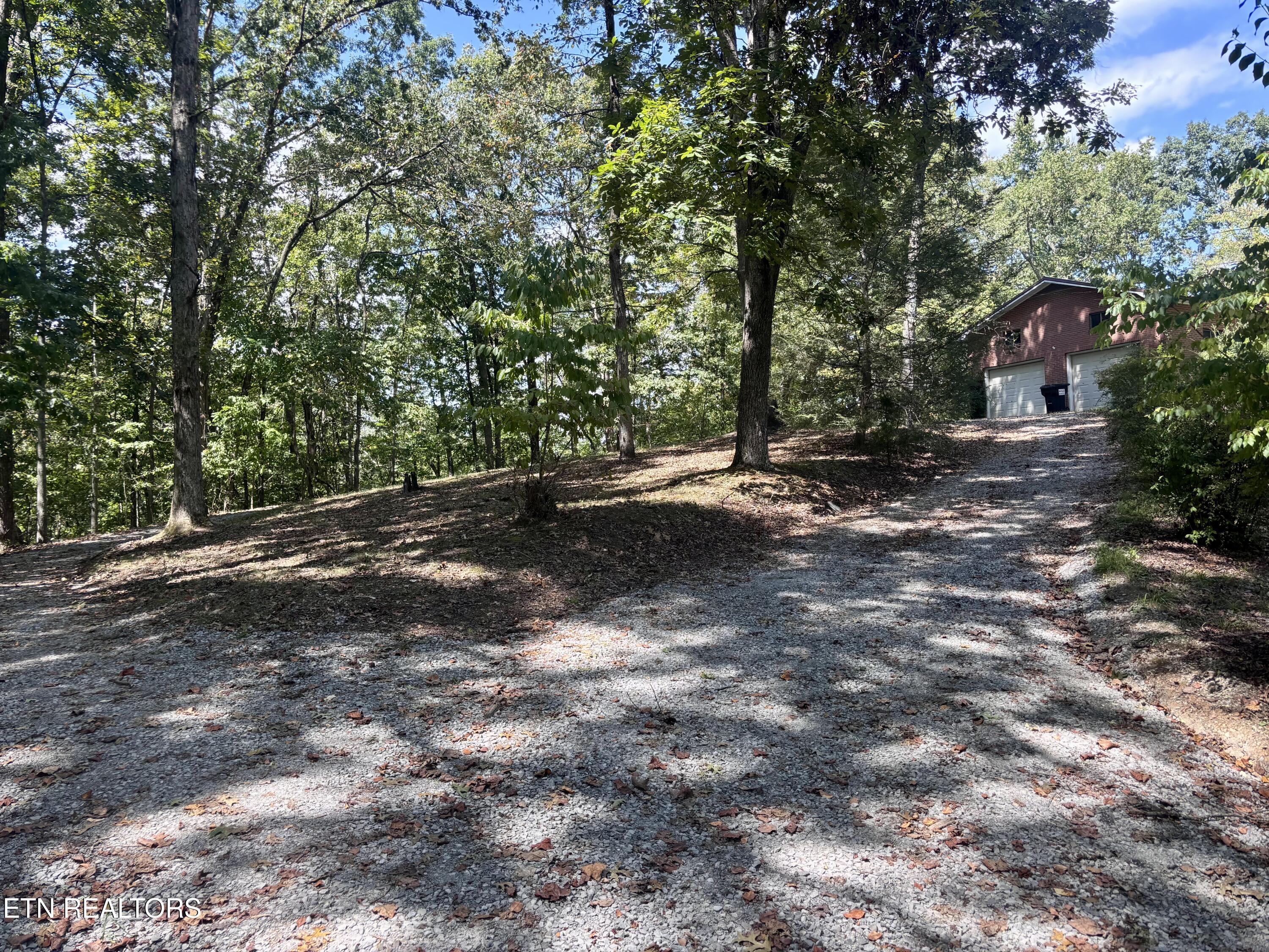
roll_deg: +0.8
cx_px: 634
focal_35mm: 26
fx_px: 953
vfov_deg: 53.1
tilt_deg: +1.9
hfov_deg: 67.3
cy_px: 476
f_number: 1.6
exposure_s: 1/428
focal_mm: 5.96
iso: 50
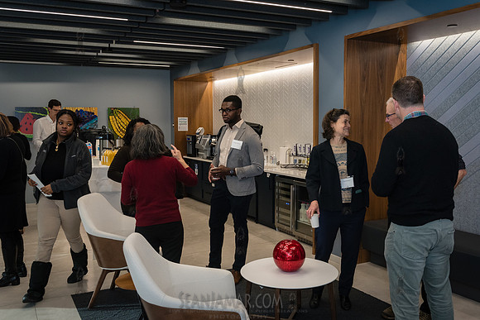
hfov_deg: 54.1
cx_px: 240
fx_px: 470
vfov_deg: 37.6
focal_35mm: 35
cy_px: 160
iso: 2000
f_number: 5
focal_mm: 34
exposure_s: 1/160
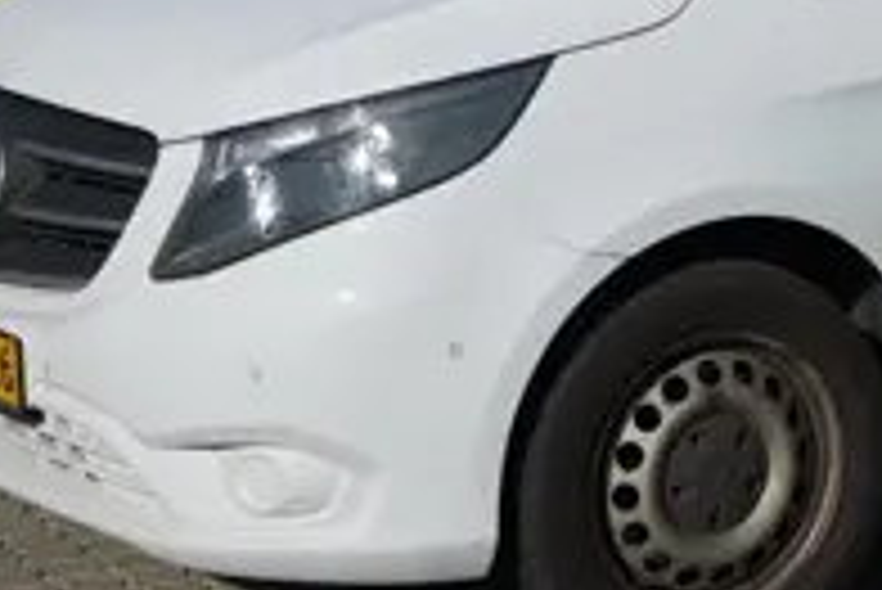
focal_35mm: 125
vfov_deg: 10.8
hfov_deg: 16.0
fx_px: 3065
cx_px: 932
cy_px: -90
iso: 100
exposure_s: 1/1600
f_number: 5
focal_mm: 34
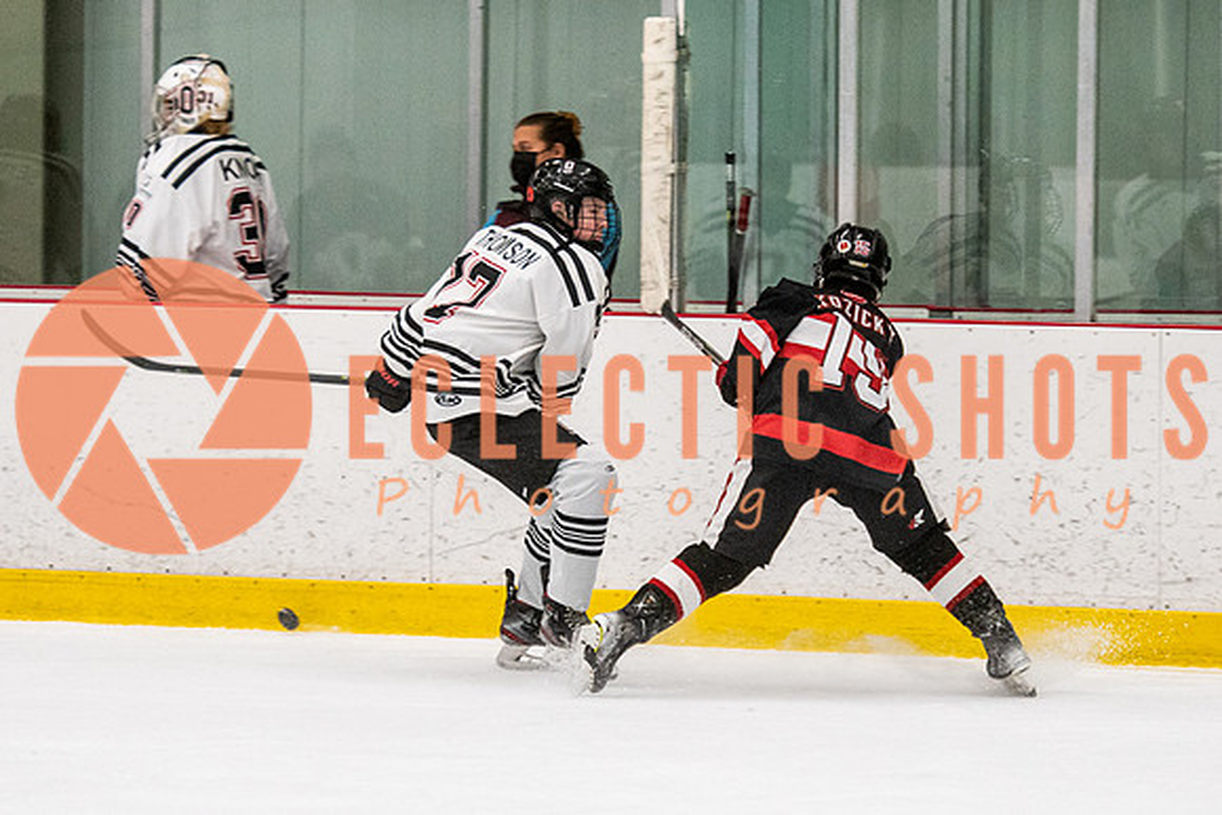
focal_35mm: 268
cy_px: 391
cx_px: 528
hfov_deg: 7.7
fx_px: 9112
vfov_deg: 5.1
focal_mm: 116
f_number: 2.8
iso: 1250
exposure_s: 1/640
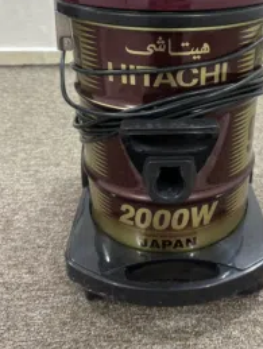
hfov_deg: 38.2
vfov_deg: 49.1
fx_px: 374
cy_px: 112
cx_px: 181
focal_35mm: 37
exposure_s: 1/50
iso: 160
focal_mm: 6.86
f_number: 1.78
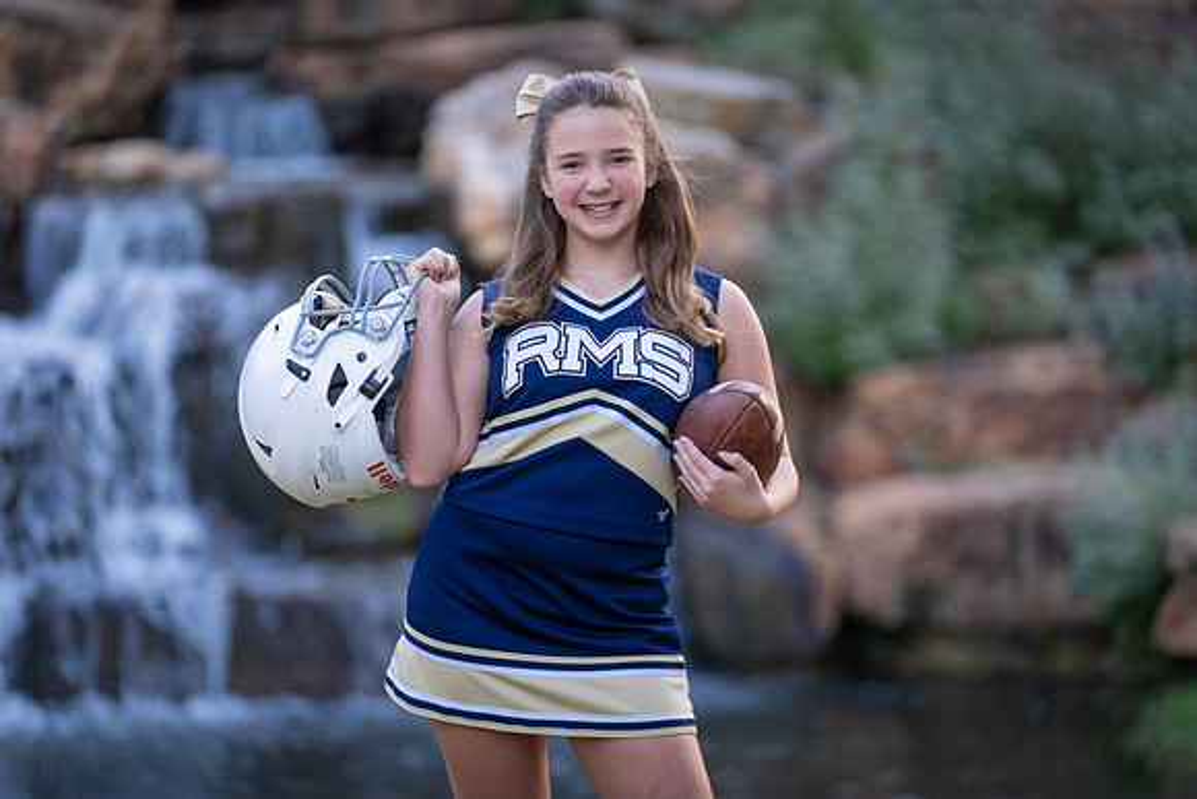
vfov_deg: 9.1
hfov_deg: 13.6
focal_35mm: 151
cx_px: 598
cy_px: 400
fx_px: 5022
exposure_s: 1/320
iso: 800
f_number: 2.8
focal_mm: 151
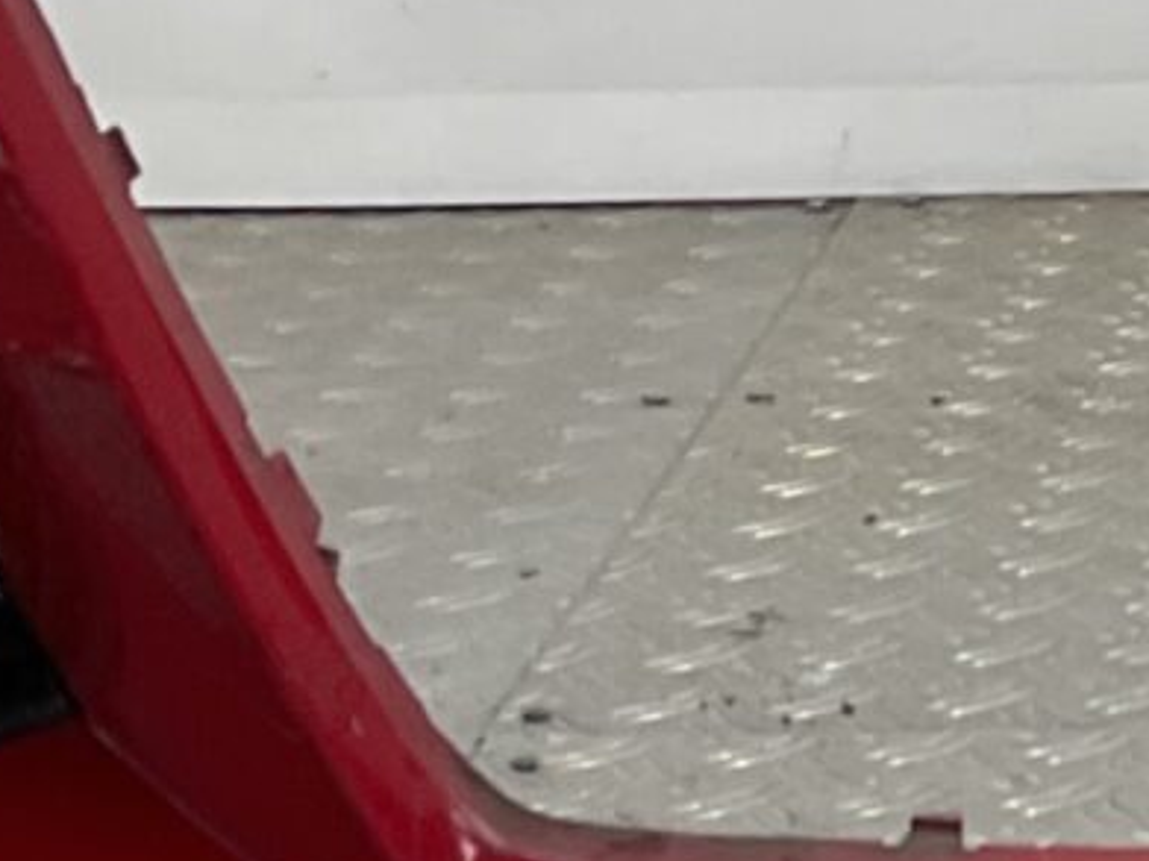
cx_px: 2166
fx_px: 6305
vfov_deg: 7.6
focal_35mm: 190
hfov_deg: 9.8
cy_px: -555
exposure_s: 1/120
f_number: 1.8
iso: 16
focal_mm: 3
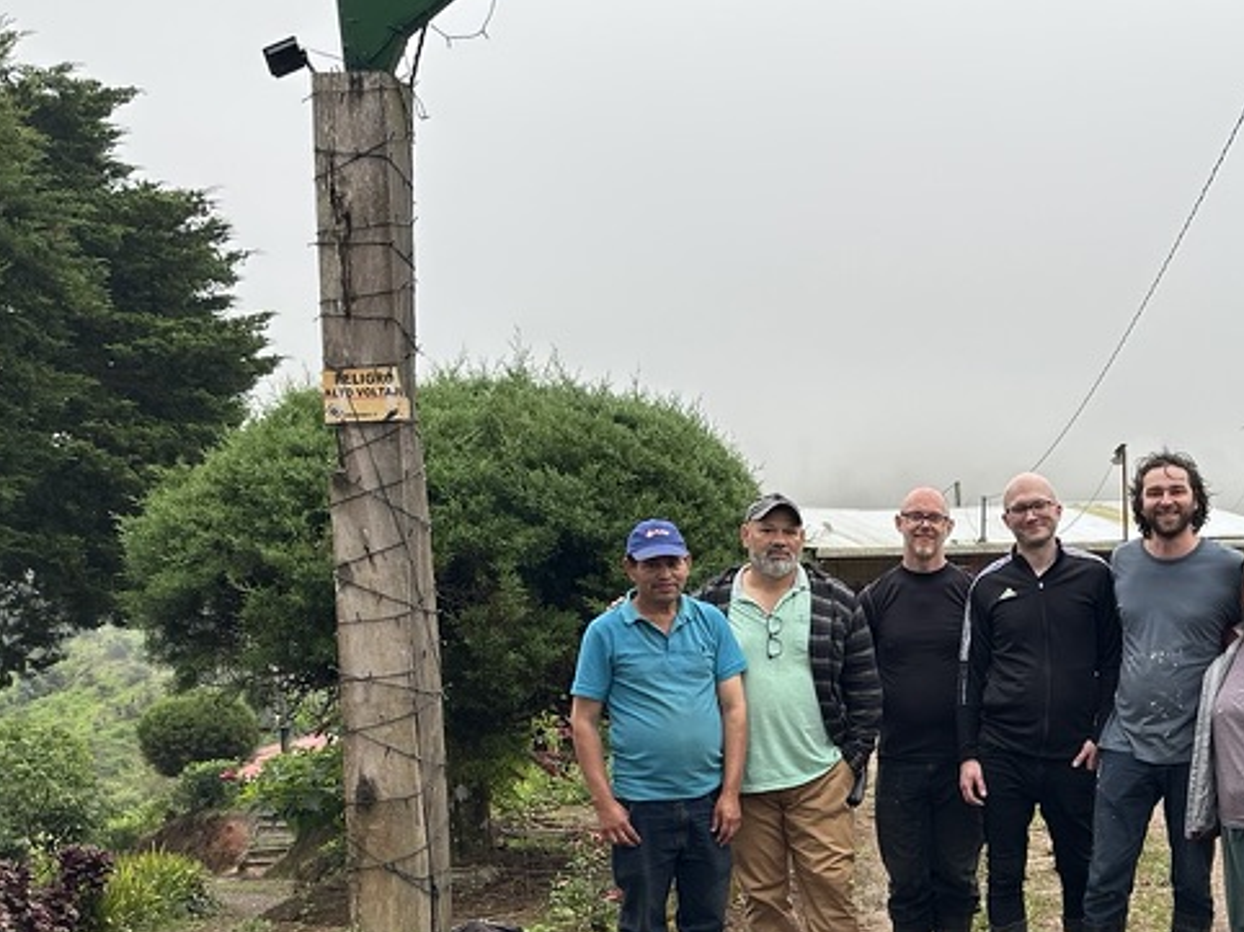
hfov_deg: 35.6
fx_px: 1832
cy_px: 638
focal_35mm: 51
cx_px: 1087
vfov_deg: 28.3
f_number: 1.78
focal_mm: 6.86
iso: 80
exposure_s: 1/260
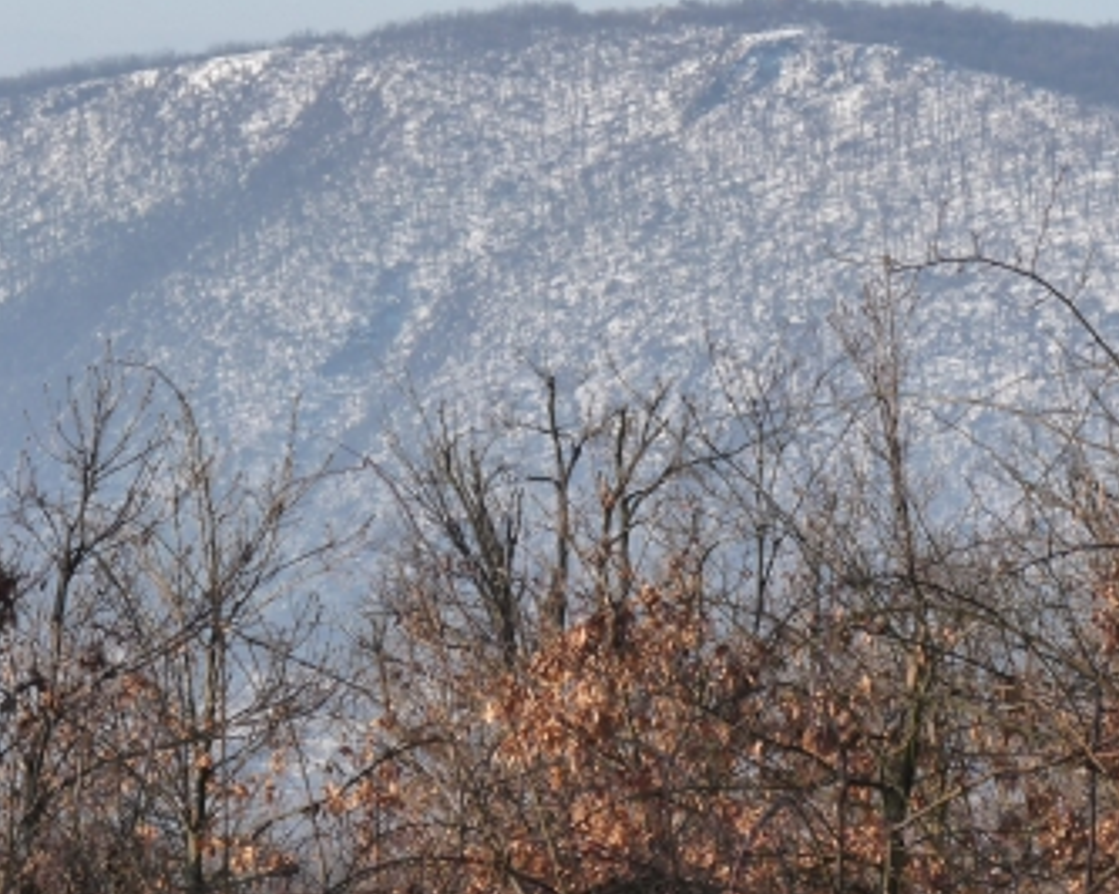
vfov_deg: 5.3
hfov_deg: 6.6
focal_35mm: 291
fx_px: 9632
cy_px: 155
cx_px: 669
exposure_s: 1/400
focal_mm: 27.5
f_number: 5.6
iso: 160
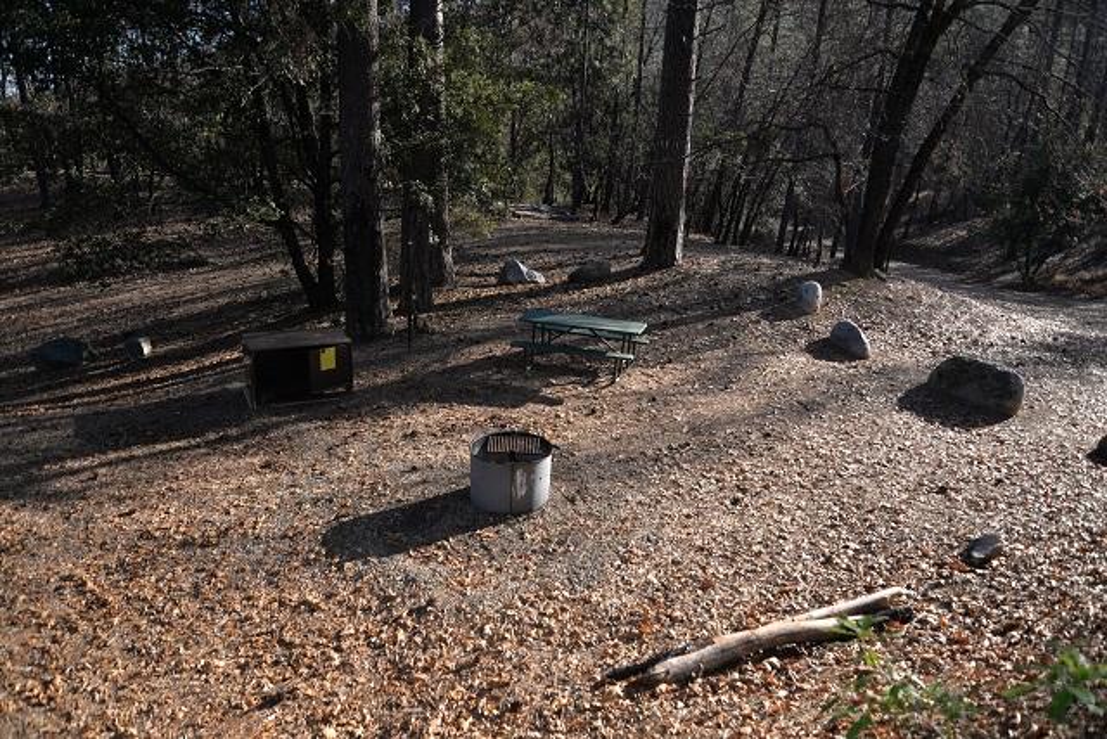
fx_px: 738
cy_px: 370
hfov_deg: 73.7
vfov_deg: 53.2
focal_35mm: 24
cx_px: 554
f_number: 3.5
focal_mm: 24
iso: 100
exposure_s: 1/200
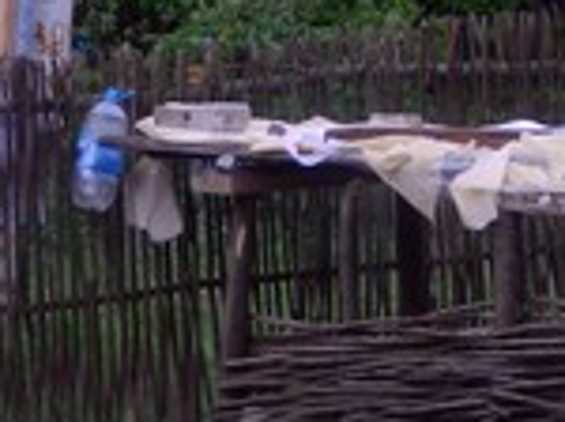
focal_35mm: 145
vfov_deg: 10.0
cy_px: -134
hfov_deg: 12.8
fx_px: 2363
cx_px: 881
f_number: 3.2
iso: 80
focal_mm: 5.6
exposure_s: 1/100
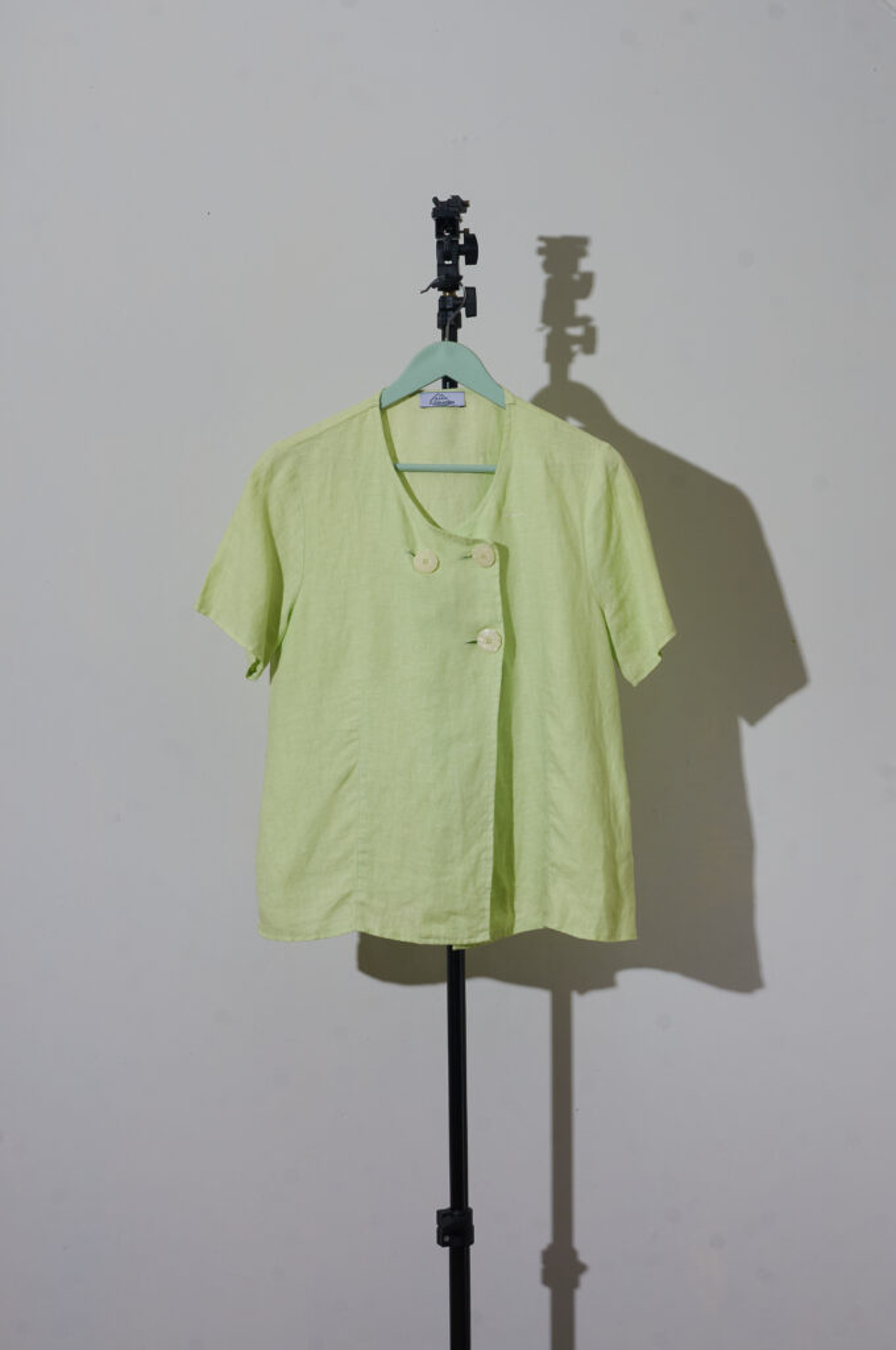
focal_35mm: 52
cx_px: 448
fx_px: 1965
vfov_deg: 37.9
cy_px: 675
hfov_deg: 25.7
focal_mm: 35
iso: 200
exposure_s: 1/160
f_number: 9
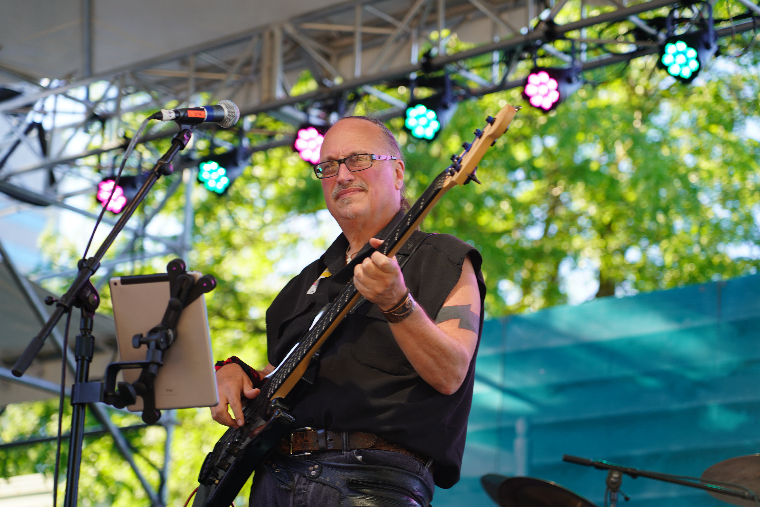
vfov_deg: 13.0
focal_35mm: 105
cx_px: 380
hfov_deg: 19.5
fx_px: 2216
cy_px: 254
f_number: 4
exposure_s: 1/125
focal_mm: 105
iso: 160
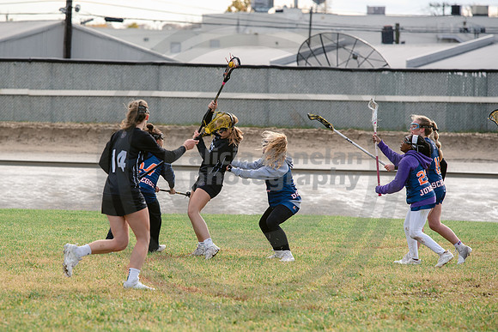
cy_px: 193
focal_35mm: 245
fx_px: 3391
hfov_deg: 8.4
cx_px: 208
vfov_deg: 5.6
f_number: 5
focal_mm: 200
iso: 400
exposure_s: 1/1600
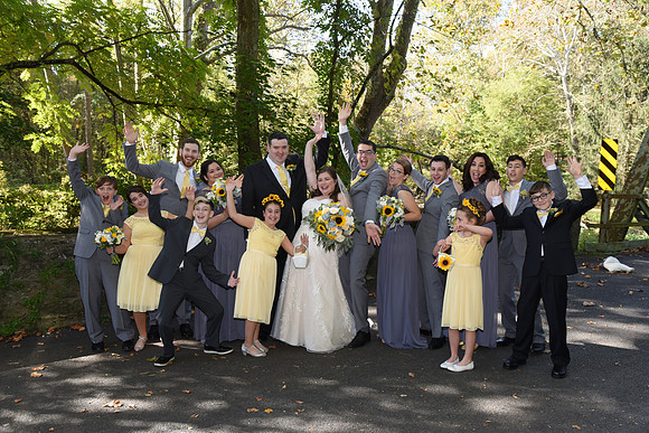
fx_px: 577
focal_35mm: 32
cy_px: 216
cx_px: 324
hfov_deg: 58.7
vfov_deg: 41.1
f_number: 6.3
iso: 640
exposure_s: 1/200
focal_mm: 32
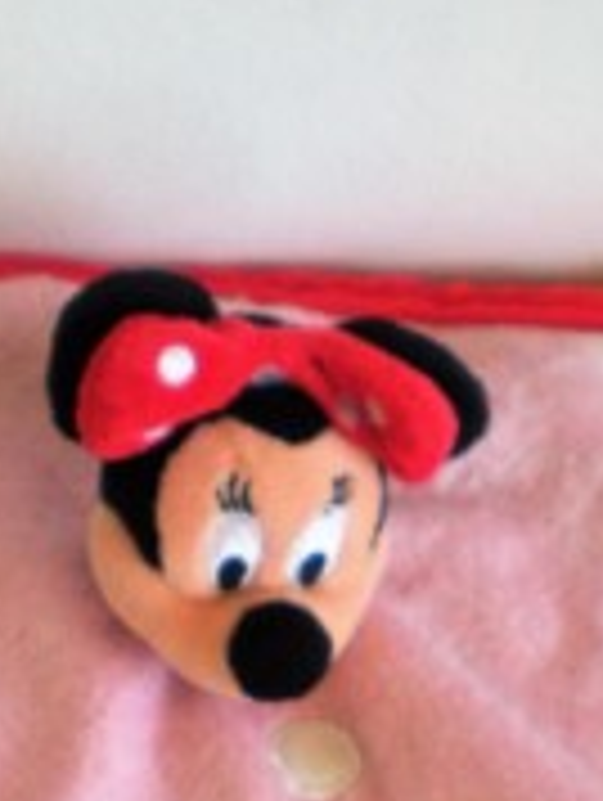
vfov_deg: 17.5
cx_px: 194
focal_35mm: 111
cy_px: 716
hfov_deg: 13.3
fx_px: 2572
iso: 192
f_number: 3.1
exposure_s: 1/58.4
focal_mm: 6.3
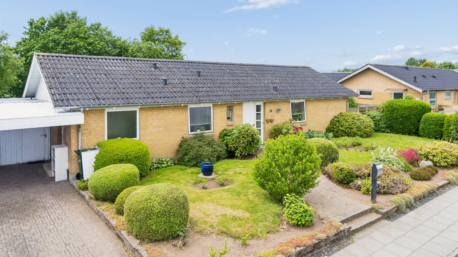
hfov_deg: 75.1
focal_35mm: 25
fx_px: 298
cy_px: 131
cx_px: 228
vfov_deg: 46.7
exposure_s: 1/400
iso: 200
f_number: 4
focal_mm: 15
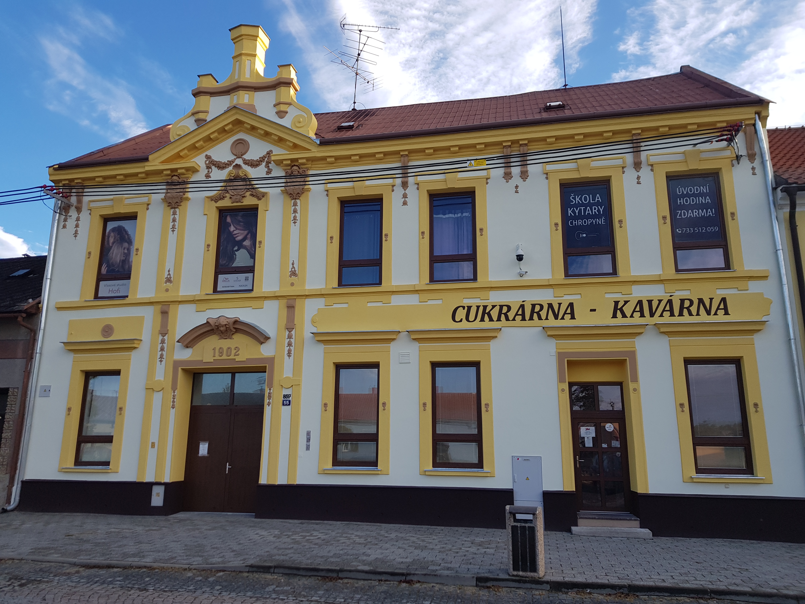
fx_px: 605
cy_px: 302
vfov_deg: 53.1
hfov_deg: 67.3
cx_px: 402
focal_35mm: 26
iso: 40
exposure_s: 1/628
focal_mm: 4.2
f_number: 1.7
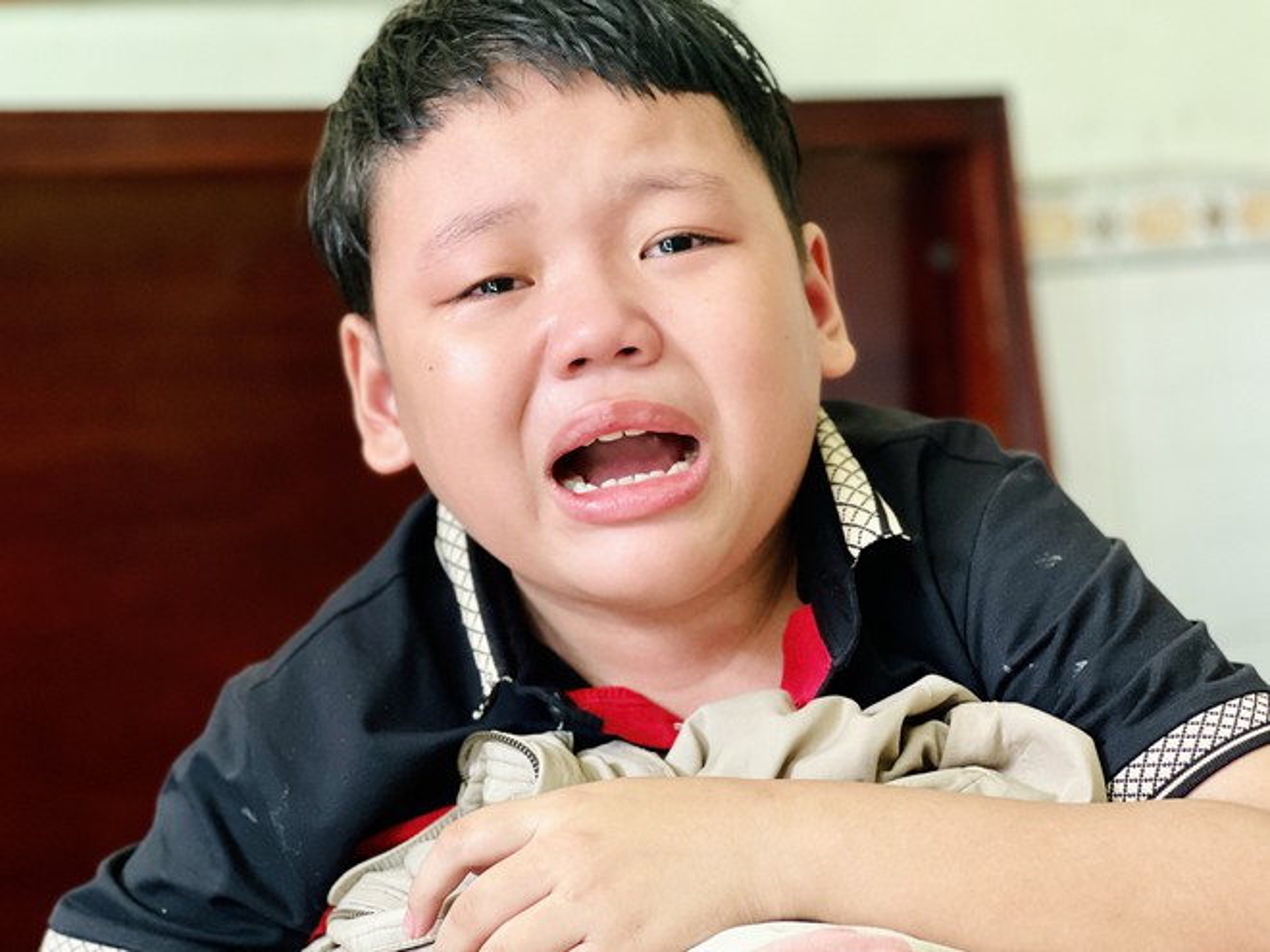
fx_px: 2348
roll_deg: +5.1
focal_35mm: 64
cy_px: 476
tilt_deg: -1.9
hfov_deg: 30.3
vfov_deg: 22.9
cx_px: 635
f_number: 2.2
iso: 250
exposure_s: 1/78
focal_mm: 7.5
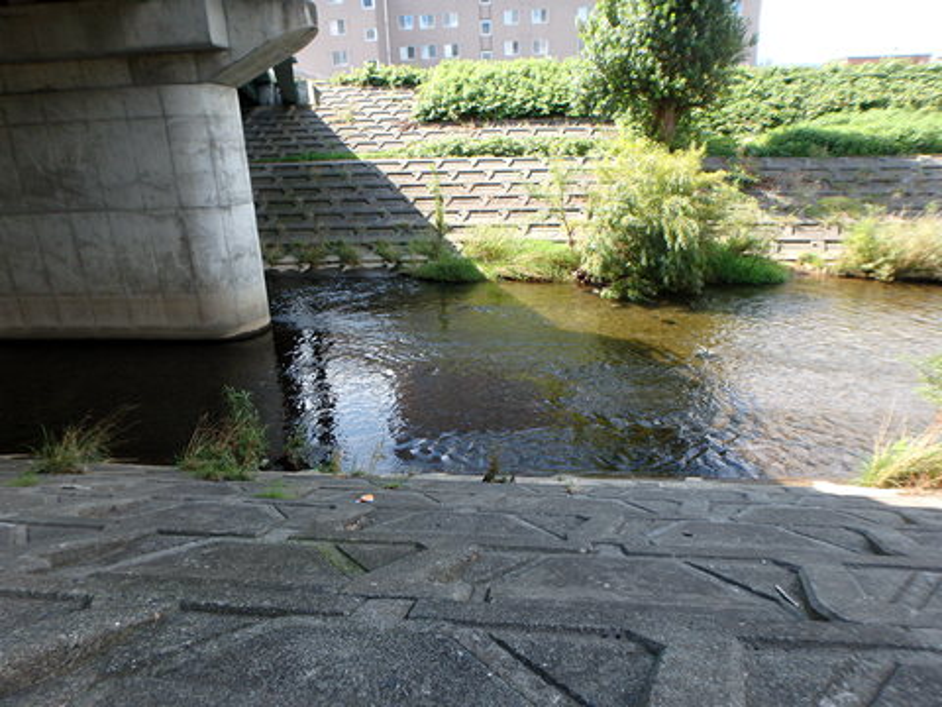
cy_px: 354
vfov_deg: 63.4
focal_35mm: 21
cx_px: 471
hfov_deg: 79.0
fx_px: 571
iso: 160
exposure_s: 1/250
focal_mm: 3.7
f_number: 3.5
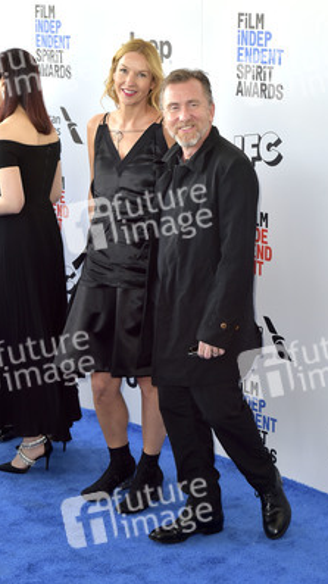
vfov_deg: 28.6
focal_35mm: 74
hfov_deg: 16.3
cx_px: 180
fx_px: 1145
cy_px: 293
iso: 500
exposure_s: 1/320
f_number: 6.3
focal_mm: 70
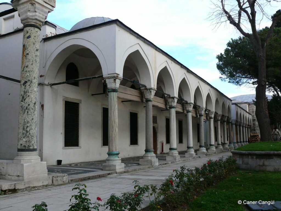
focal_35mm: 35
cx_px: 140
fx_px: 284
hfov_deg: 52.6
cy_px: 106
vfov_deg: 40.7
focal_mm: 7.4
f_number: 5
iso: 200
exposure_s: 1/125
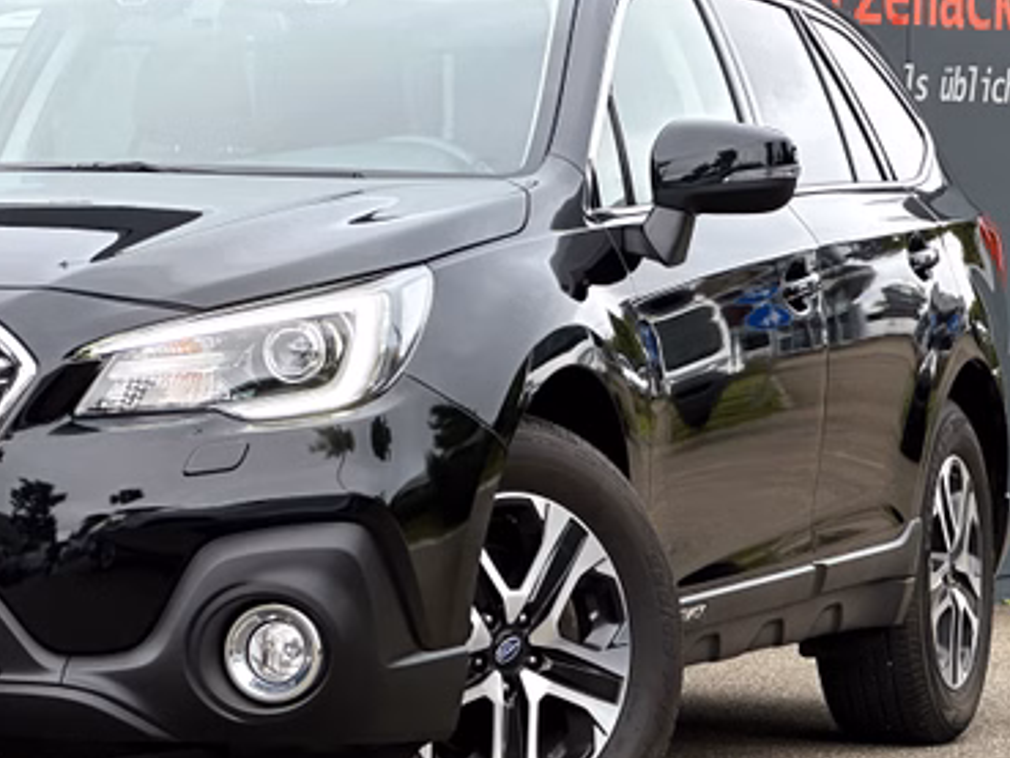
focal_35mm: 167
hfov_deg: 11.7
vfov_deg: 8.9
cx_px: 27
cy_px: 457
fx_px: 4874
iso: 64
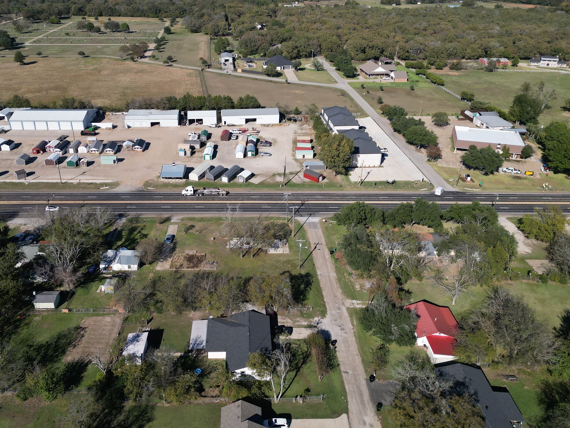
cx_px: 248
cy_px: 189
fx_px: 477
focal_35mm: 29
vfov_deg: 48.1
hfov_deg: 61.4
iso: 140
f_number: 1.7
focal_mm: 6.72
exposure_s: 1/4000
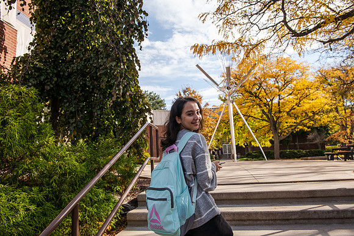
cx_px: 177
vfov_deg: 45.0
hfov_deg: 63.6
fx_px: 285
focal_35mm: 29
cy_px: 118
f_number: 7.1
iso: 250
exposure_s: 1/320
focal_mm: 29
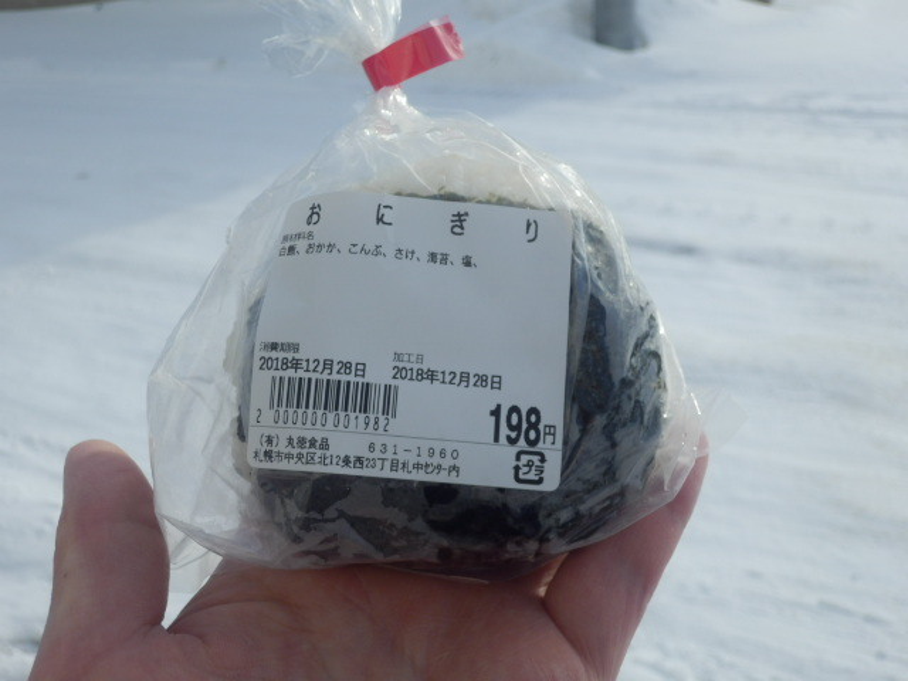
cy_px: 340
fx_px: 1154
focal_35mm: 44
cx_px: 454
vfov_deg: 32.9
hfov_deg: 42.9
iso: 80
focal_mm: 7.9
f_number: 4.2
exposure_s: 1/640
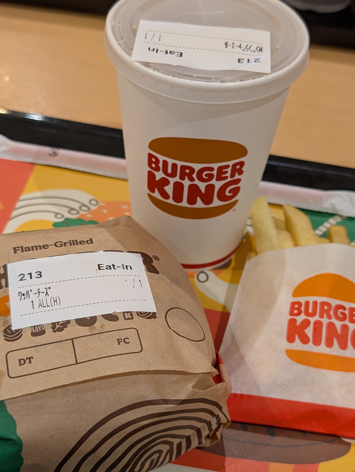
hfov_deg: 29.7
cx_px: 178
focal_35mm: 49
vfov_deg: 38.9
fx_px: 668
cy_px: 236
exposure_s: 1/50
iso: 67
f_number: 1.68
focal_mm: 6.9
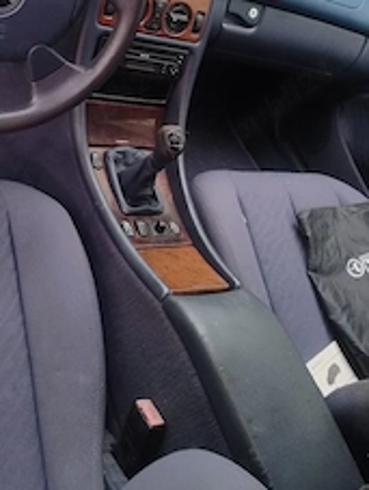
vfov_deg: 43.1
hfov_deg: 34.4
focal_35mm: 42
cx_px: 175
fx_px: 595
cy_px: 114
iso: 628
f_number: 1.8
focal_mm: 5.56
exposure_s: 1/50
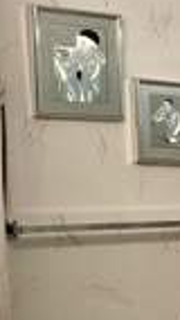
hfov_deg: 8.8
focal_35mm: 113
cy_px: 273
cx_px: 536
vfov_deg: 18.7
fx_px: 958
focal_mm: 5.54
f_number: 1.8
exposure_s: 1/137
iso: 50
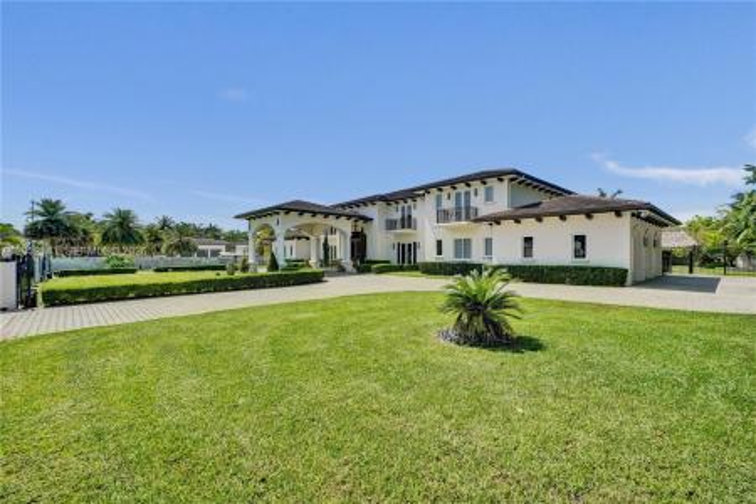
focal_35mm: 16
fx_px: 336
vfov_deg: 73.7
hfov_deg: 96.7
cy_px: 252
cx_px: 378
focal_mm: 16
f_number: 5
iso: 100
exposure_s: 1/500
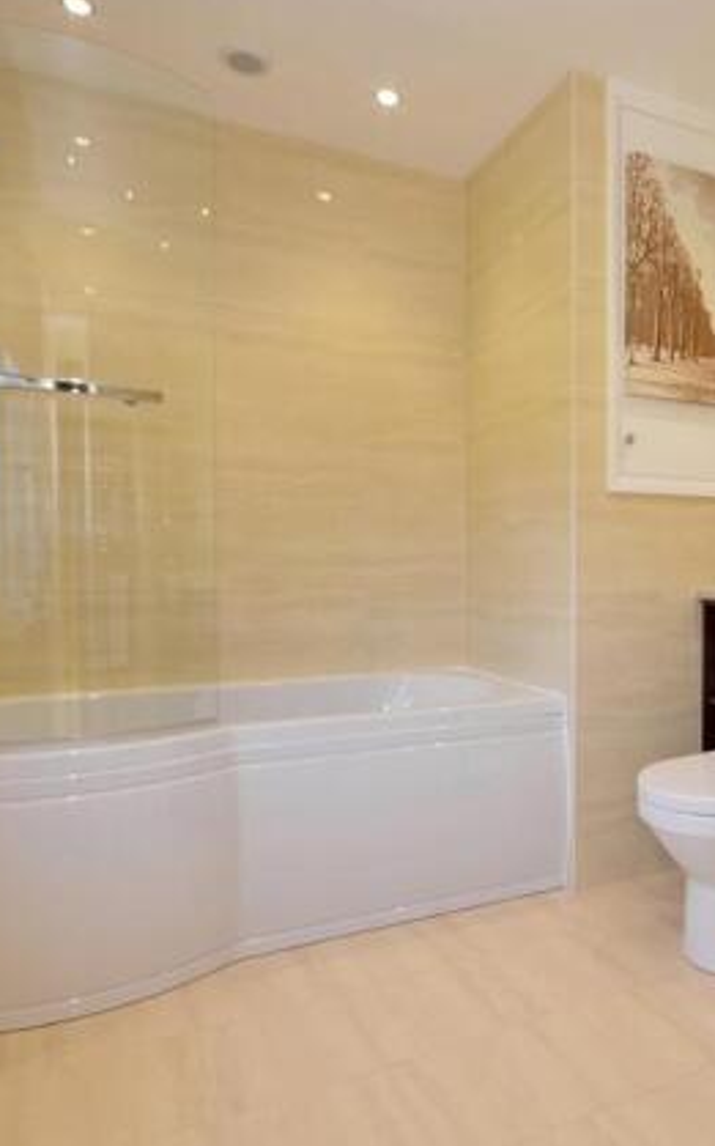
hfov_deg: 49.3
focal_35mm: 24
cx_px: 523
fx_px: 749
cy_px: 561
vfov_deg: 74.8
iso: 200
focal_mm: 10
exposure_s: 1/8
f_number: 11
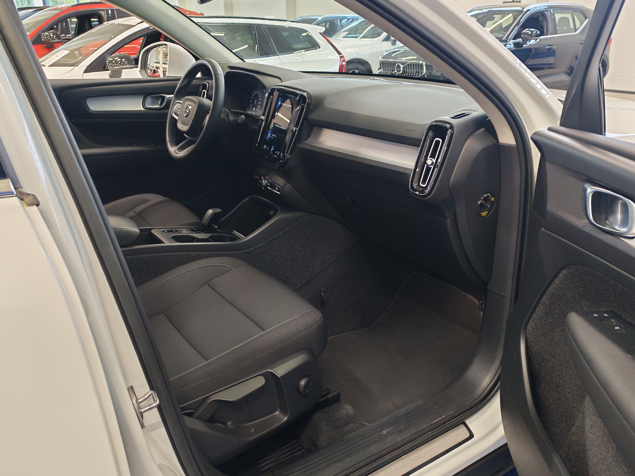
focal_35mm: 31
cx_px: 318
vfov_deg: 45.4
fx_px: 569
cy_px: 238
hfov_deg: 58.4
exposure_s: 1/100
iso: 640
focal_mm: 6.12
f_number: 1.9
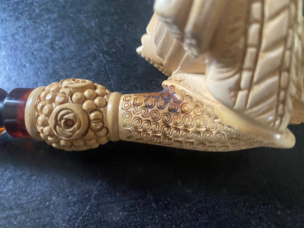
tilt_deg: -67.6
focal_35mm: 25
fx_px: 220
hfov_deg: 69.4
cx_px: 152
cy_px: 114
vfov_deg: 54.9
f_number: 1.8
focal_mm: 4.25
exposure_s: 1/40
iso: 500
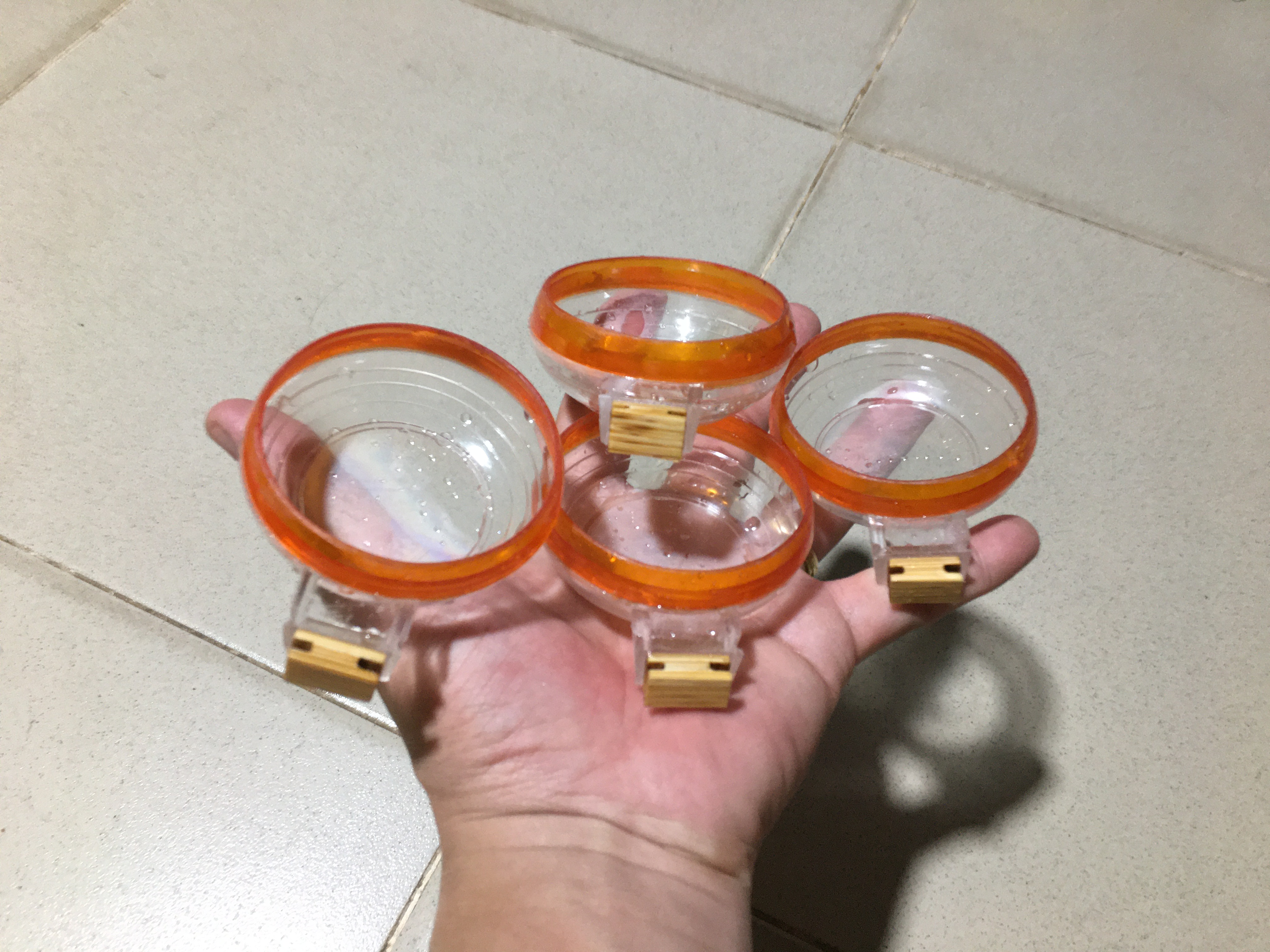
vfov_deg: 48.2
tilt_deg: -56.0
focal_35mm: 29
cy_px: 476
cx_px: 635
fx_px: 1064
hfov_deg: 61.7
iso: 200
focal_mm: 4.15
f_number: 2.2
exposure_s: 1/25
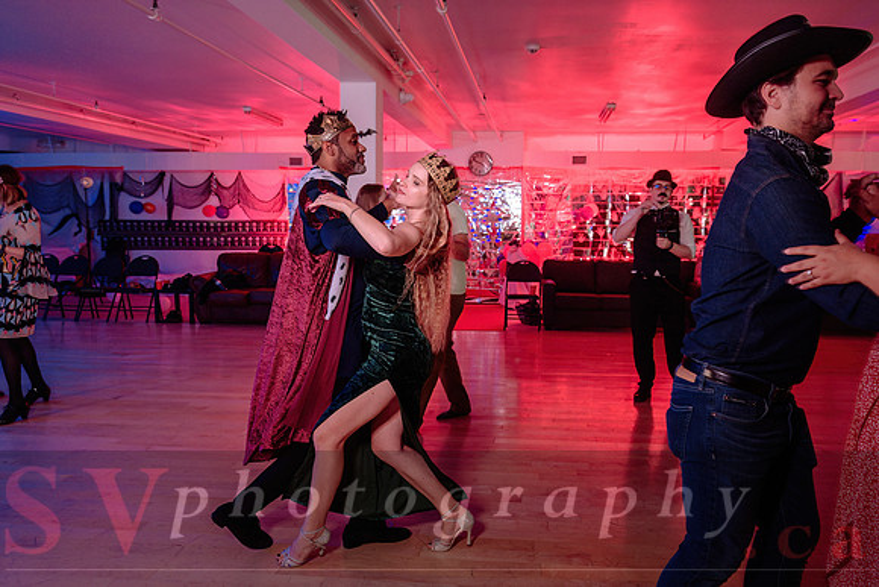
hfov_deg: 60.8
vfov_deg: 42.8
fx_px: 749
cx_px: 465
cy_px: 310
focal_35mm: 31
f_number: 3.5
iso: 800
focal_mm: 29
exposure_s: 1/100
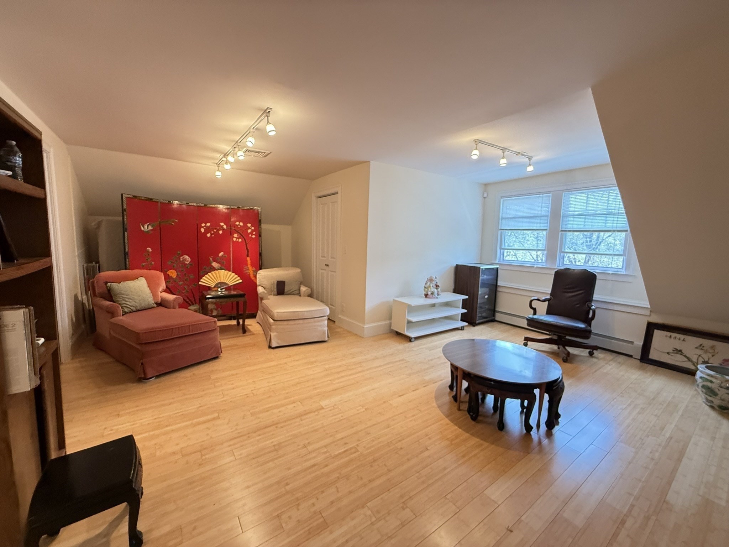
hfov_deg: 102.1
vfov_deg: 85.7
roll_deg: -1.9
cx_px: 364
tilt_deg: -6.4
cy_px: 274
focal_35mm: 14
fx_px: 295
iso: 500
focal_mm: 2.22
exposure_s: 1/60
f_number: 2.2
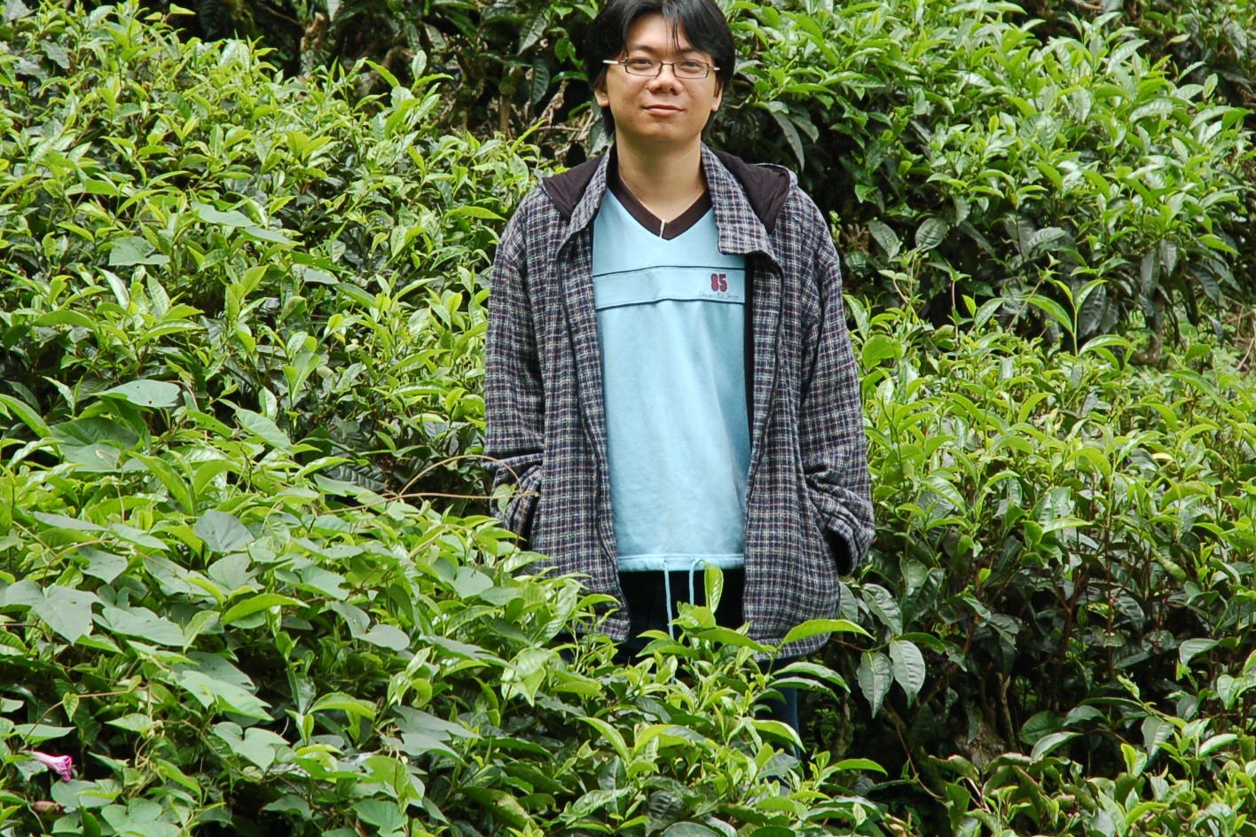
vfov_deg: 8.2
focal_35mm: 167
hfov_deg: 12.3
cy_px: 245
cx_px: 653
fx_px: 5826
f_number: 5
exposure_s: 1/400
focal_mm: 70
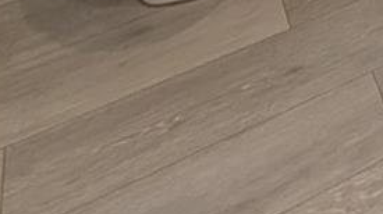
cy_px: -567
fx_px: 771
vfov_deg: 9.0
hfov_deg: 20.0
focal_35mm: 76
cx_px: 694
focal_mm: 2.02
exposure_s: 1/164
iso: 40
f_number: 1.7
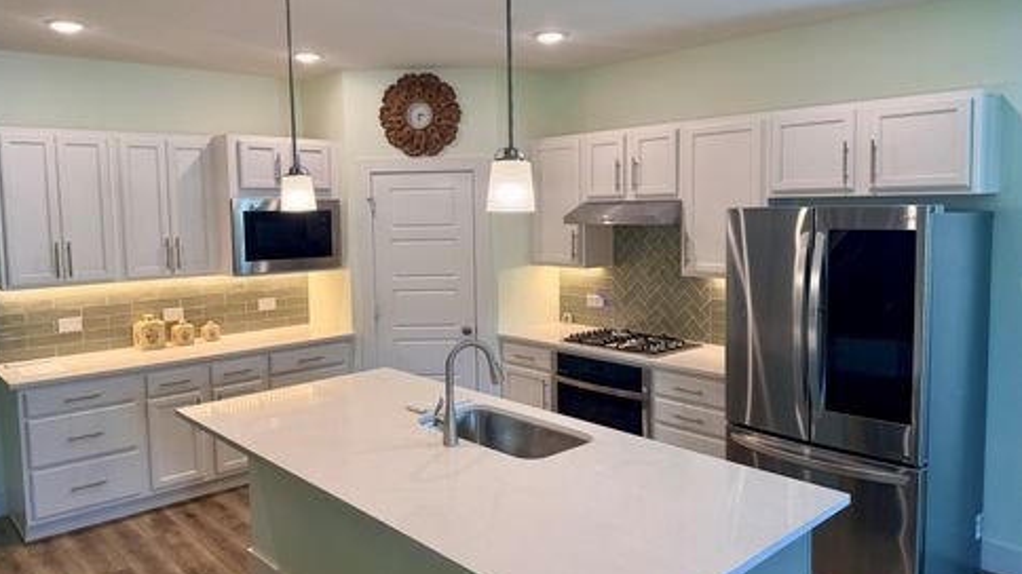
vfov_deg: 42.8
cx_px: 498
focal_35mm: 27
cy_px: 256
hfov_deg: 69.9
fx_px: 732
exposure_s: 1/163
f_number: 1.78
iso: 200
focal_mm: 6.76
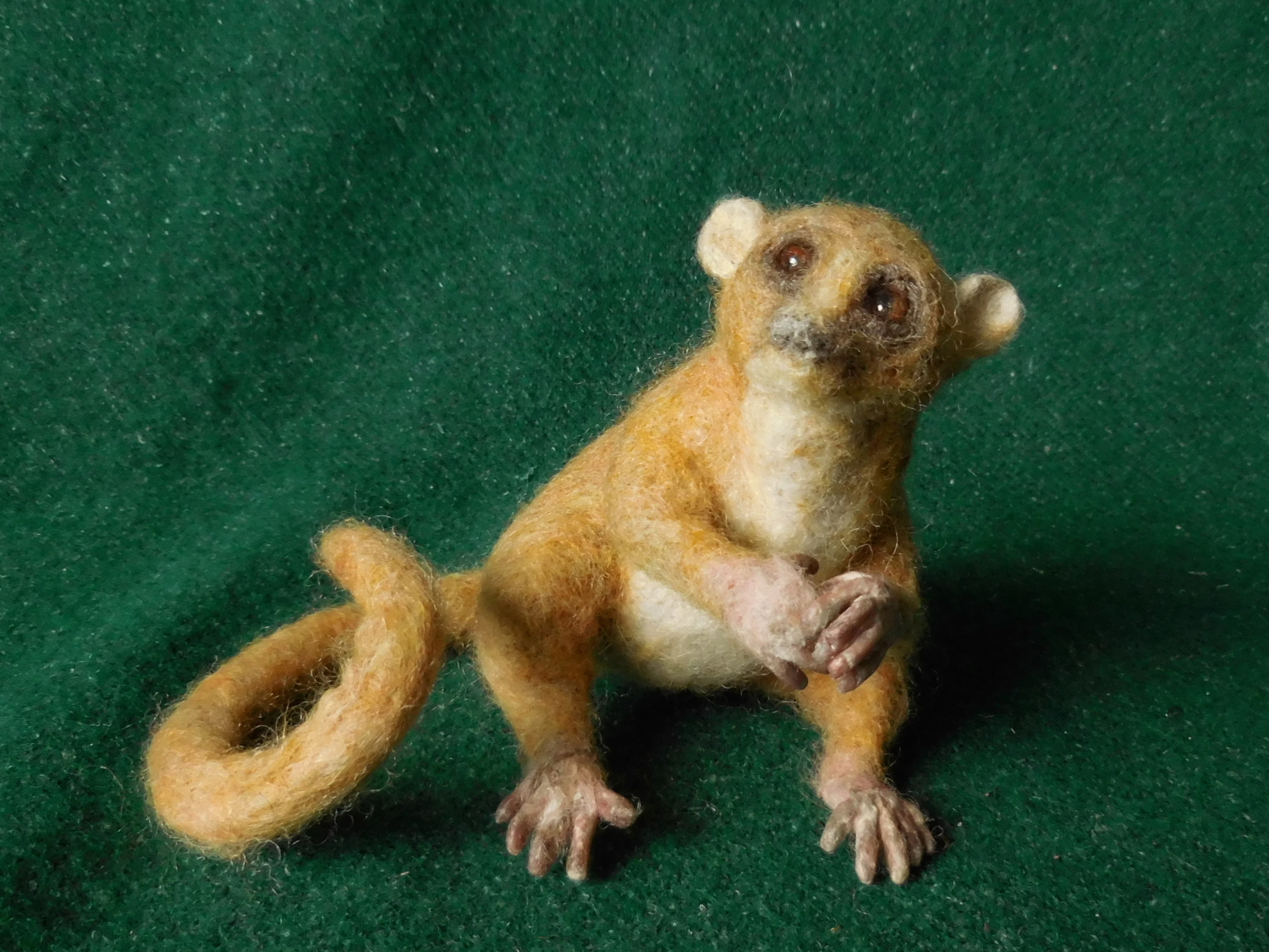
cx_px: 634
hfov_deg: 69.4
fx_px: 916
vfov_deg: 54.9
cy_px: 476
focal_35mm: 25
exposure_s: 1/30
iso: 250
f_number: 3.3
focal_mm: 4.5
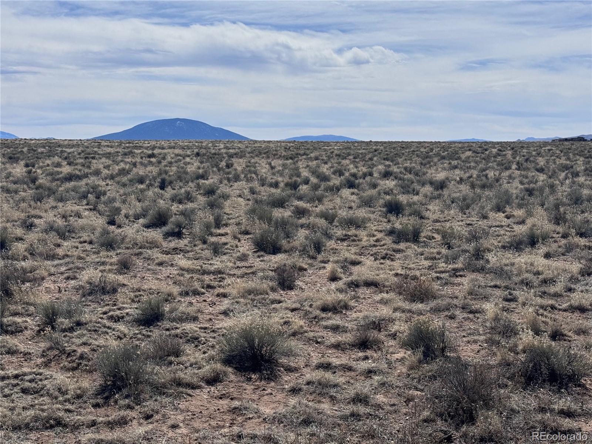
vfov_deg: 30.3
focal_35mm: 48
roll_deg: -2.5
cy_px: 222
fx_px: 821
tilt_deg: -6.9
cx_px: 296
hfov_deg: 39.7
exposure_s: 1/10526
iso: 64
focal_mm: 6.76
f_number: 1.78
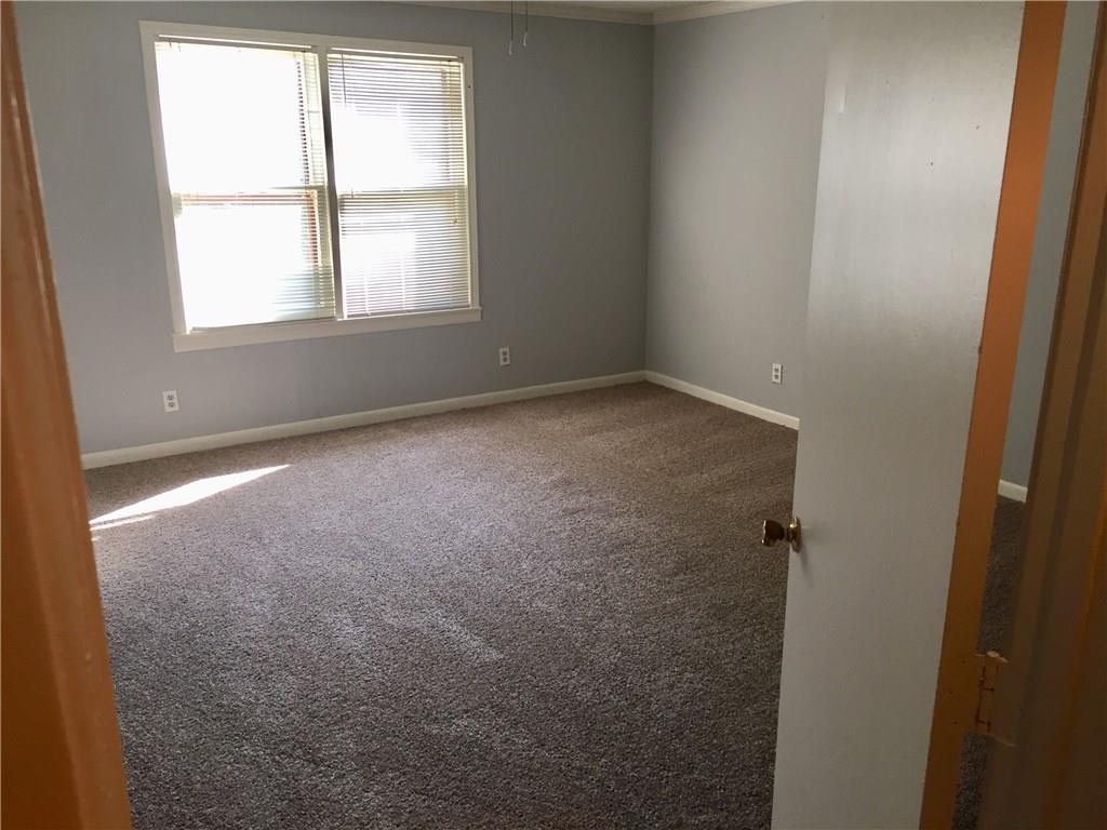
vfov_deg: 48.2
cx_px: 554
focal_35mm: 29
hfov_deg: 61.7
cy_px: 415
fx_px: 927
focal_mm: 4.15
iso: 40
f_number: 2.2
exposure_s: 1/30
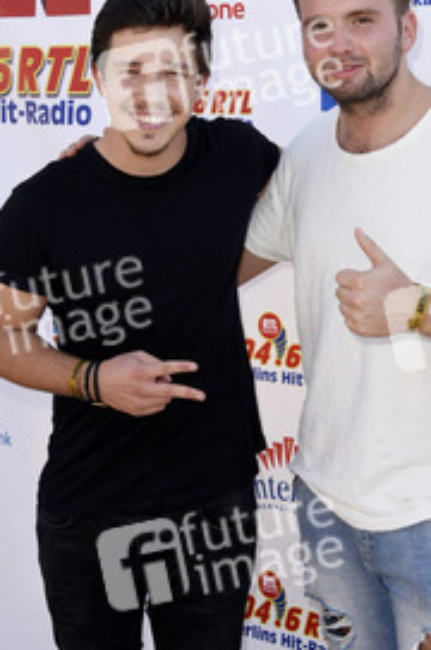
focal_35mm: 65
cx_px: 290
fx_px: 1170
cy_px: 194
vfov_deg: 30.7
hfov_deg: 20.8
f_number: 6.3
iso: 200
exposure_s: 1/200
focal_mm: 44
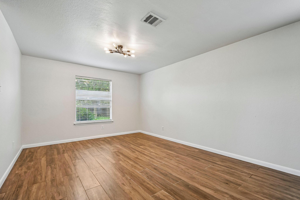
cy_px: 100
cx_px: 150
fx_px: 125
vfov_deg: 77.3
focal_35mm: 15
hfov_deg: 100.4
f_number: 8
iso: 400
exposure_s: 1/50
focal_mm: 10
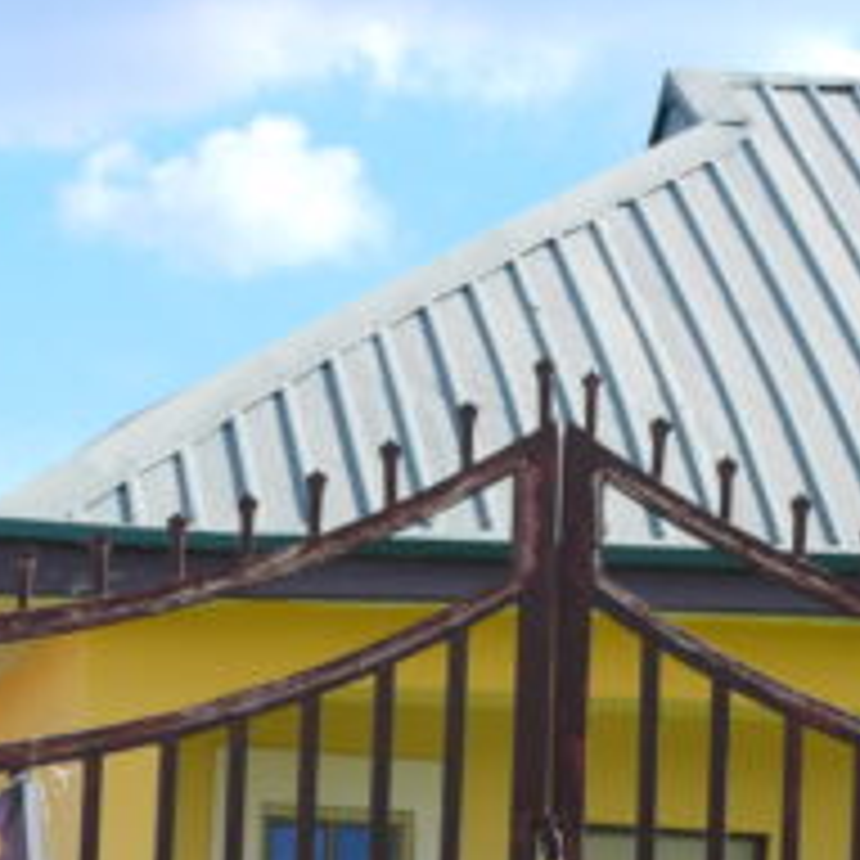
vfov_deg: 10.5
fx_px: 4610
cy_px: 1022
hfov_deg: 10.7
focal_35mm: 164
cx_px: 432
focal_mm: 32
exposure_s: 1/200
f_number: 7.1
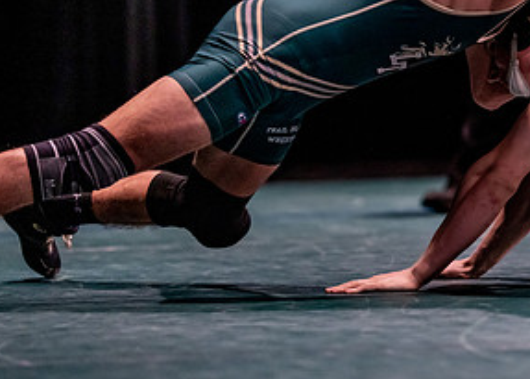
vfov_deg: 5.0
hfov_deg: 7.0
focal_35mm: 286
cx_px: 495
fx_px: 4305
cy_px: 102
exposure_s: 1/800
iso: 2000
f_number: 1.8
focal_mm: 135
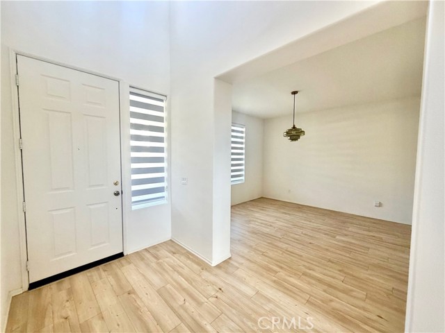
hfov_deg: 102.1
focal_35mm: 14
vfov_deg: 85.7
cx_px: 222
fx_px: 180
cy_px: 166
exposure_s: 1/77
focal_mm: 2.22
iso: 320
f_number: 2.2
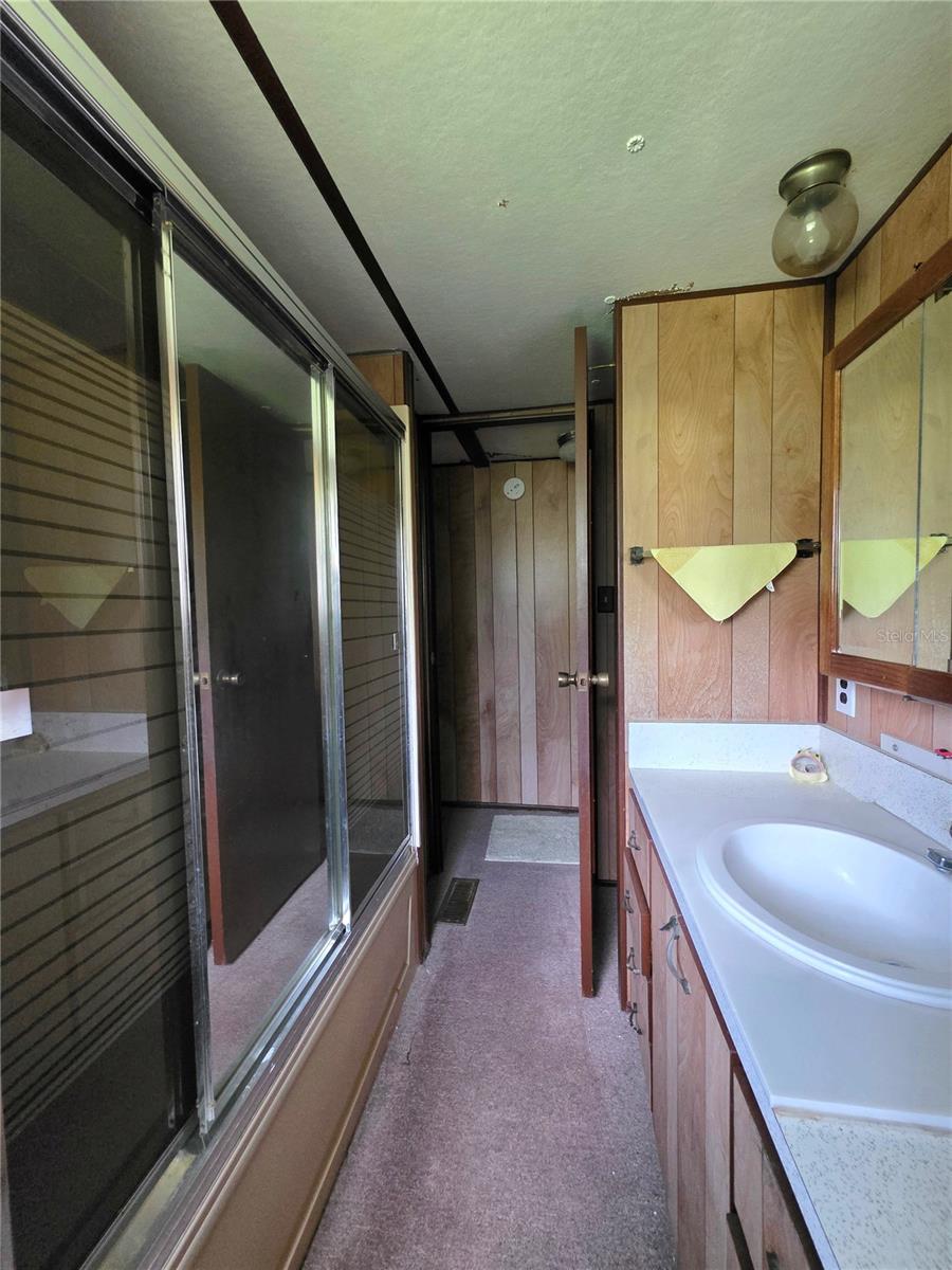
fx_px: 477
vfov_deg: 106.2
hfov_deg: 89.9
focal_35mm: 13
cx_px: 476
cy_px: 635
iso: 1000
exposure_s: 1/60.2
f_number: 1.9
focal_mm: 2.2
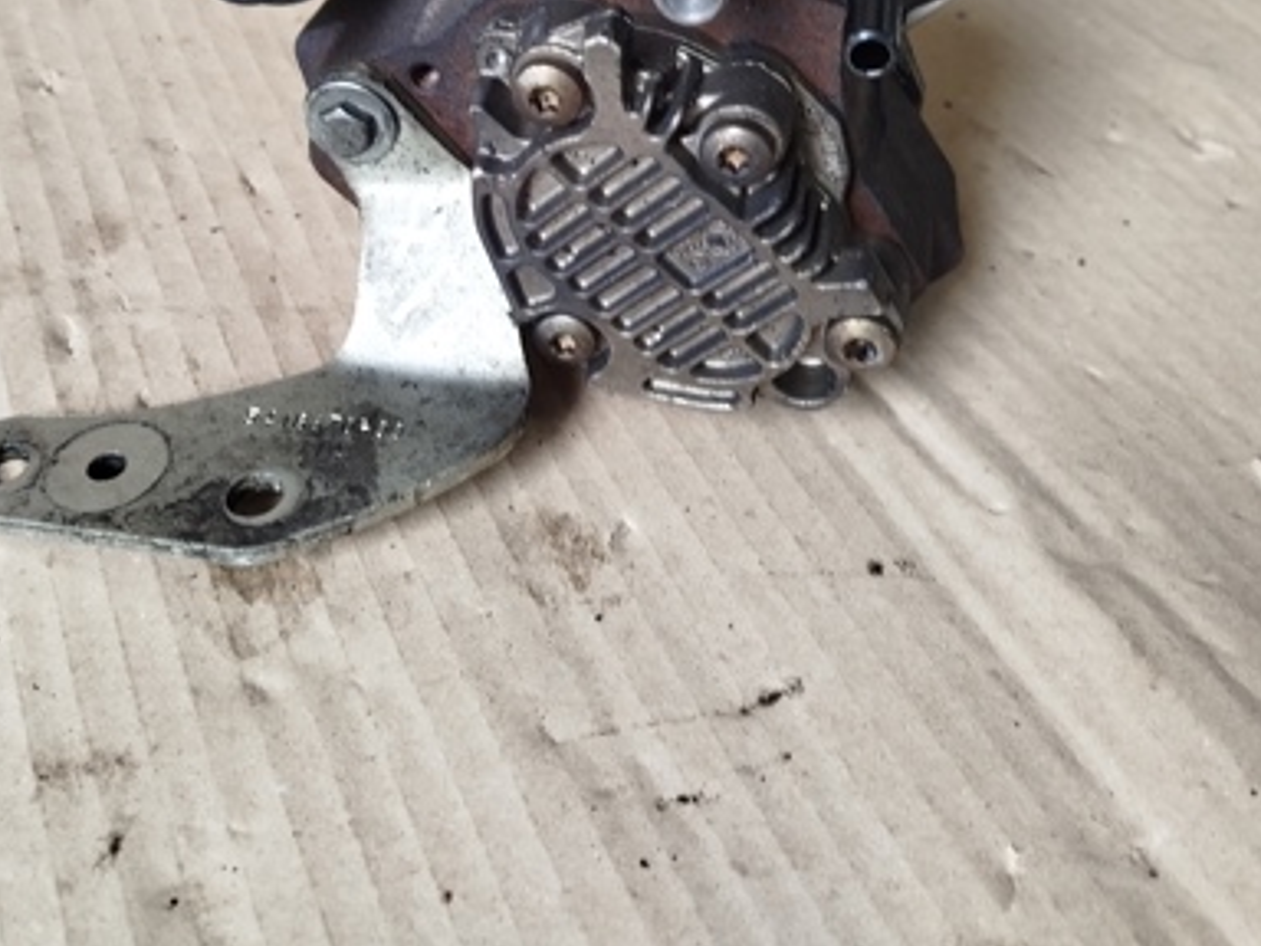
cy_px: 191
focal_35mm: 40
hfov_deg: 46.5
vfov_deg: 34.8
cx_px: 506
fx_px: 1457
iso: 320
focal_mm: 5.31
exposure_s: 1/33
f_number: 1.7
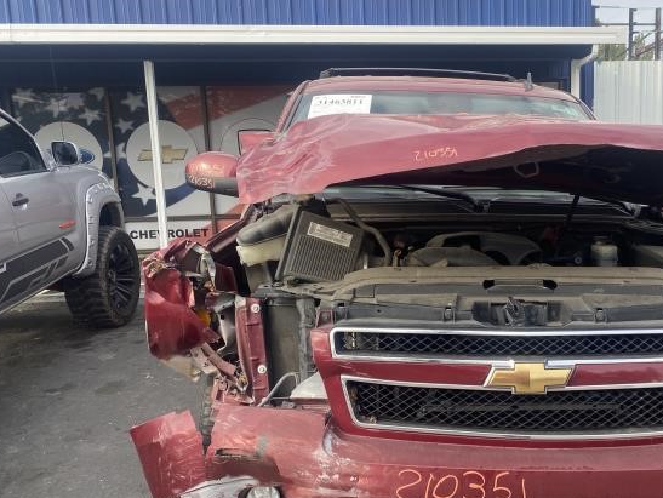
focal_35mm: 38
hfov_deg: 47.7
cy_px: 285
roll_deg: +0.9
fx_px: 728
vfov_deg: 37.7
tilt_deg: -10.5
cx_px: 467
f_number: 1.8
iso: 32
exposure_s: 1/524
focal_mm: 4.25
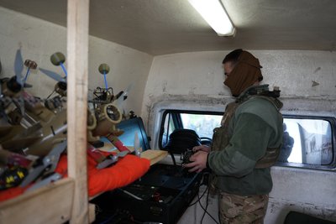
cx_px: 168
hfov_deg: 65.5
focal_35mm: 28
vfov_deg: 46.4
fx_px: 261
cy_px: 112
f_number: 2.8
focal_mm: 28
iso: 80
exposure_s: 1/50
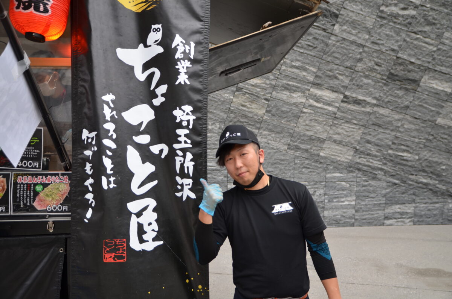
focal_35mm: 36
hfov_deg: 53.2
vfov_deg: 36.7
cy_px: 150
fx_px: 451
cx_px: 226
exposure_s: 1/400
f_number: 3
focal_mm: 24
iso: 100
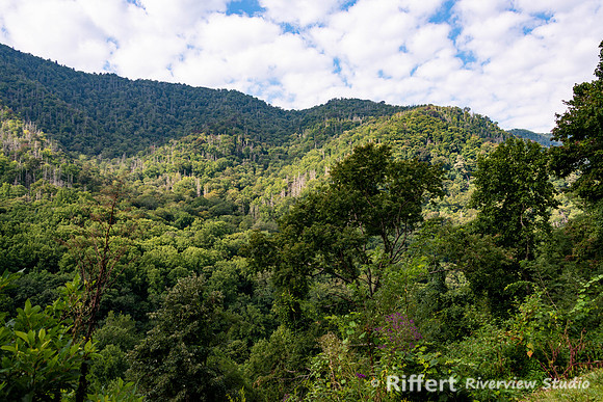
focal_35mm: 28
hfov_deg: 65.5
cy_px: 201
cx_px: 302
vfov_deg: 46.4
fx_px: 469
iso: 100
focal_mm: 28
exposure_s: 1/100
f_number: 8
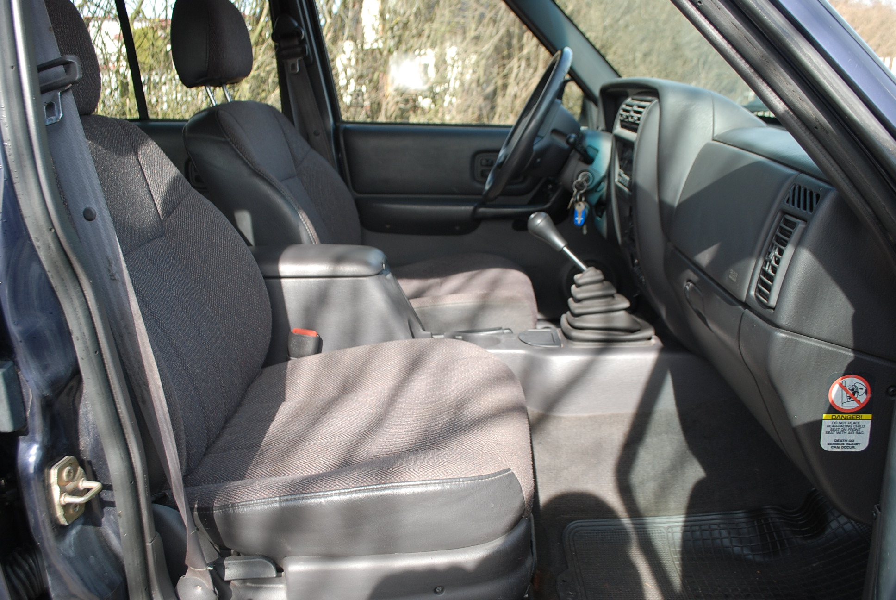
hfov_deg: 61.9
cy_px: 300
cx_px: 448
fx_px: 748
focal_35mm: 30
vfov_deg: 43.7
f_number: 5.6
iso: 180
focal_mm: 20
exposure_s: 1/125
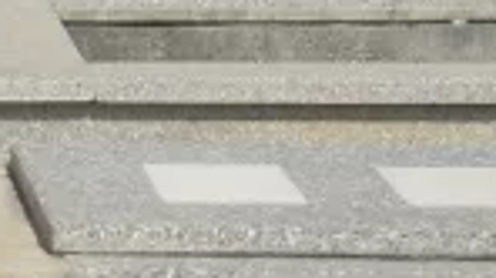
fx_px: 7452
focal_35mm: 567
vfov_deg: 2.1
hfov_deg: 3.8
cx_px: -610
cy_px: -551
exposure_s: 1/1250
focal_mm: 52
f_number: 5.6
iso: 200
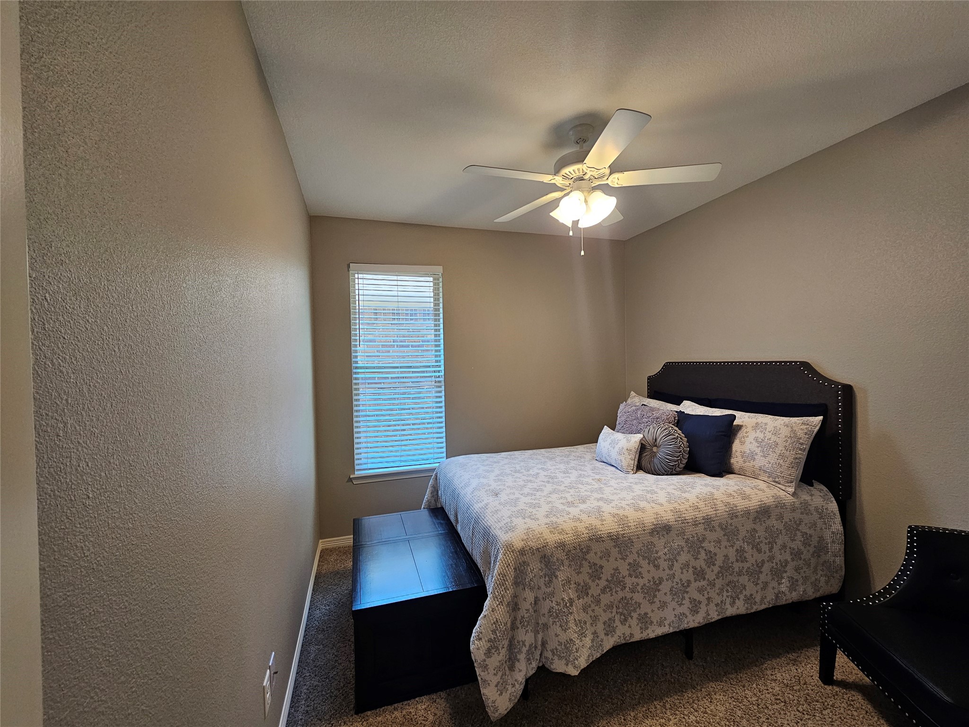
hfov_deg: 106.2
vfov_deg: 89.9
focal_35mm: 13
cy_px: 364
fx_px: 364
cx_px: 484
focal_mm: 2.2
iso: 100
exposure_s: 1/60
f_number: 2.2
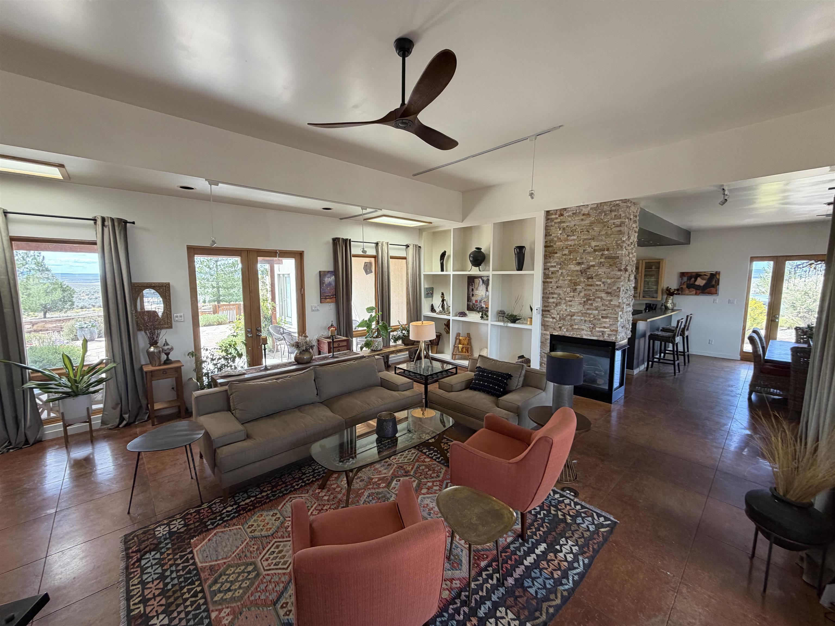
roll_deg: -0.5
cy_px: 313
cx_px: 418
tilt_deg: -7.9
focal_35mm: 14
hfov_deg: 102.1
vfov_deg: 85.7
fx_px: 338
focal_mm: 2.22
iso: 160
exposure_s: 1/121
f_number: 2.2
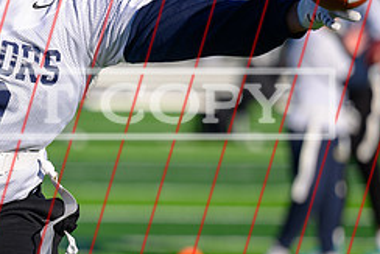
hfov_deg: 3.6
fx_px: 6041
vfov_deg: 2.4
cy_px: 156
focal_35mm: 572
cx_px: -108
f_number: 3.5
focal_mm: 180
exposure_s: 1/1250
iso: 100
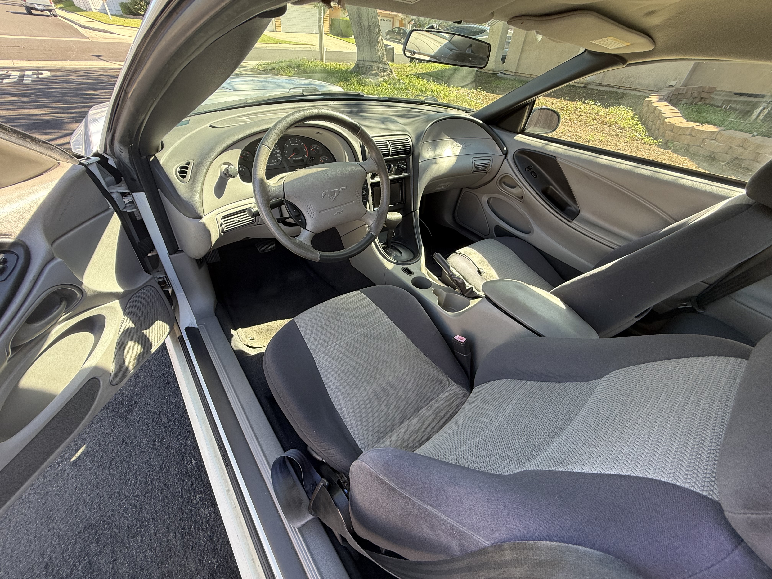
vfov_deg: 85.7
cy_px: 290
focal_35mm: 14
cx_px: 386
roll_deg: -4.3
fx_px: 312
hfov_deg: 102.1
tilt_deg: -39.2
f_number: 2.2
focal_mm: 2.22
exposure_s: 1/100
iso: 100
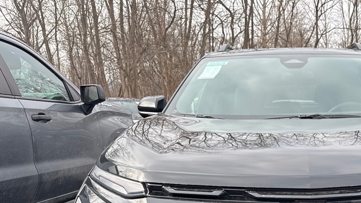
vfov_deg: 24.8
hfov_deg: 43.1
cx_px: 296
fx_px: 431
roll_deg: +0.2
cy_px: 220
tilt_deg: -14.4
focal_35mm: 45
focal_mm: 6.76
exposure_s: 1/967
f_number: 1.78
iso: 80
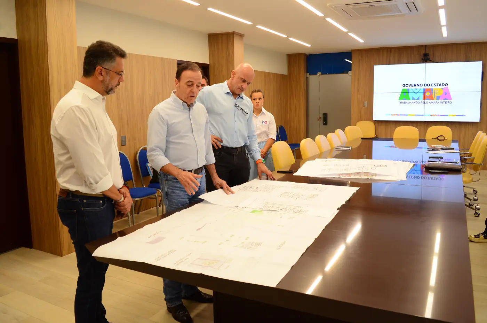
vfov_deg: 43.4
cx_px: 244
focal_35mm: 30
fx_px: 405
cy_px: 162
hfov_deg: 62.0
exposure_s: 1/125
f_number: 5.6
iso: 1000
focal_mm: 20
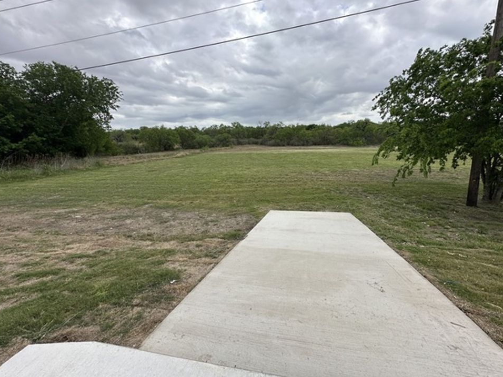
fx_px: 218
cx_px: 262
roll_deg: +3.1
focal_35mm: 15
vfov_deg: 81.7
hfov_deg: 98.1
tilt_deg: -11.1
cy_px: 184
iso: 50
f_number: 2.2
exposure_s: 1/1689
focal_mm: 2.22
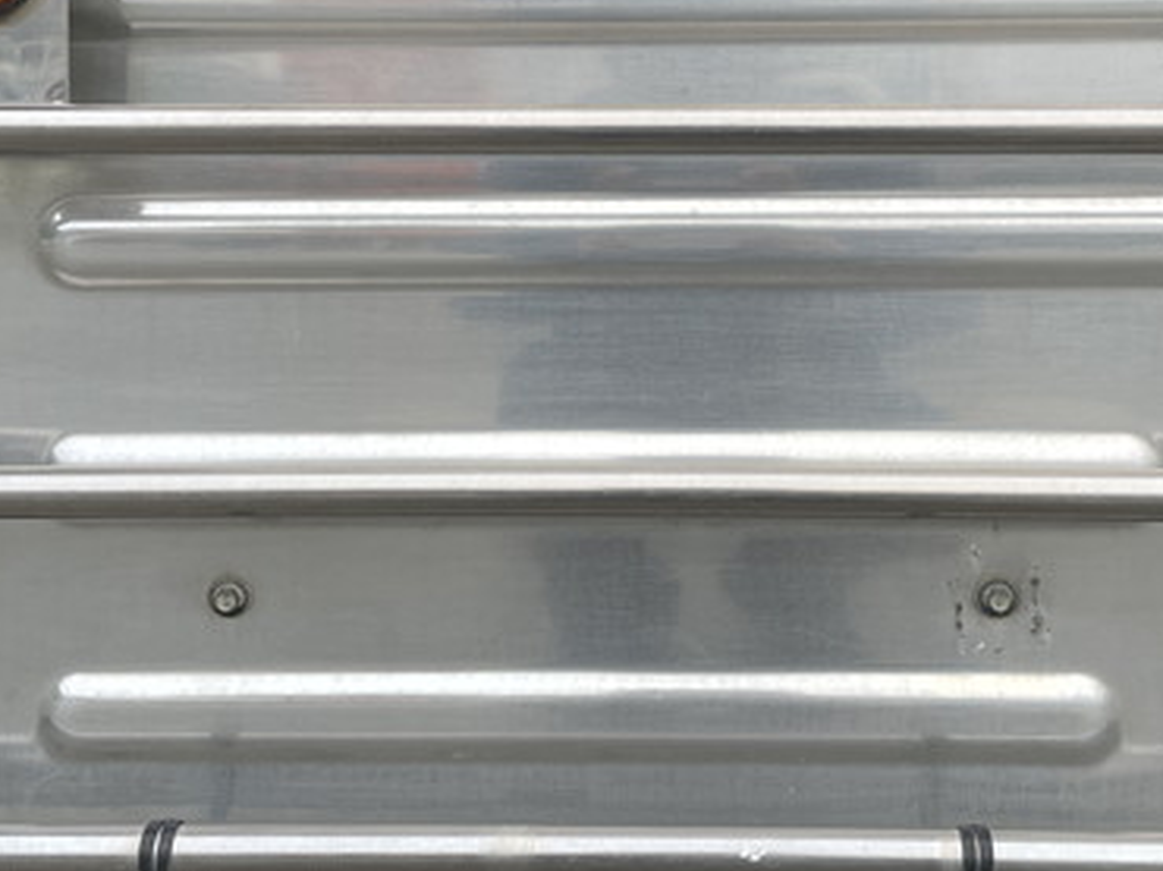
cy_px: 230
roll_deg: +3.2
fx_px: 1511
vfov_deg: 31.6
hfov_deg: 42.1
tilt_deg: -1.8
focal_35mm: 45
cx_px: 629
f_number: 1.6
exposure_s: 1/447
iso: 32
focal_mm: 4.2
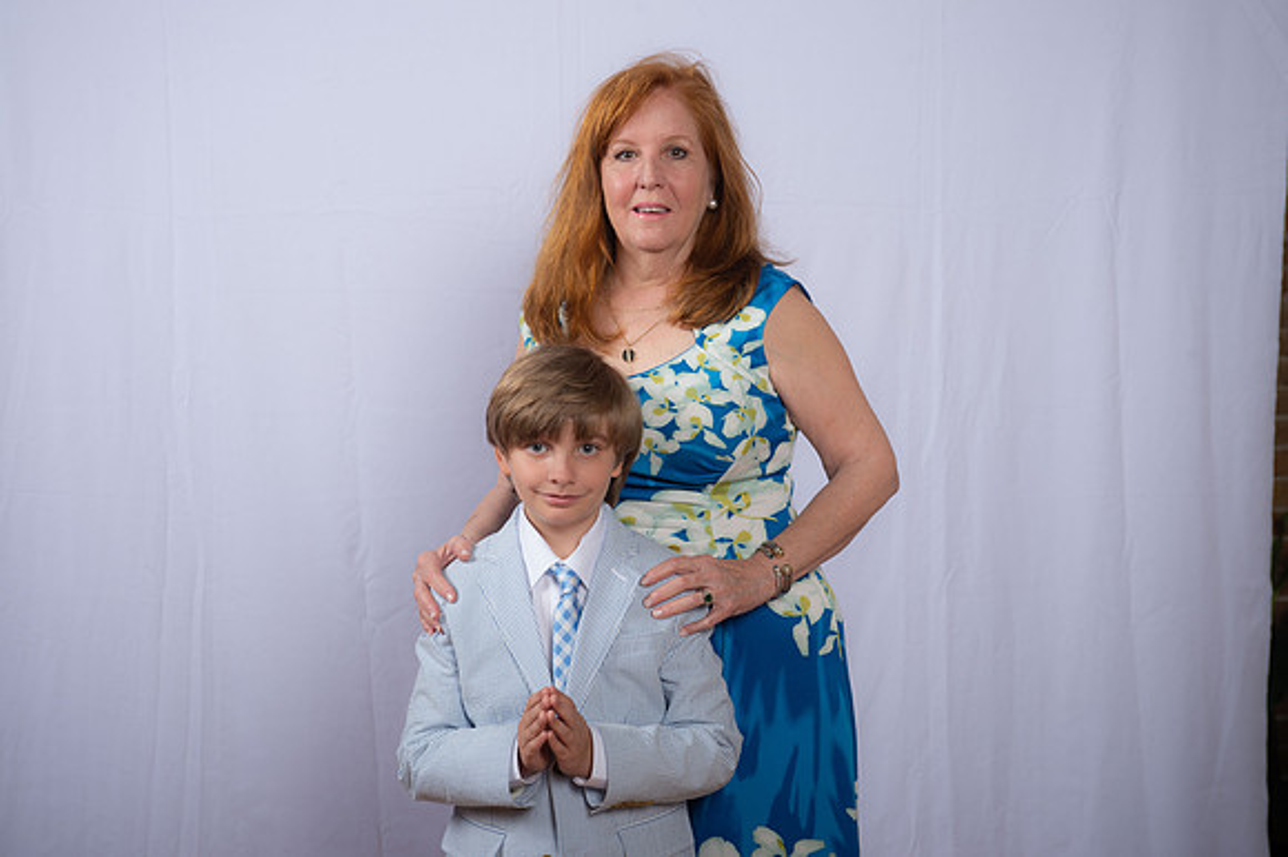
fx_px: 2217
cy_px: 428
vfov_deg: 21.9
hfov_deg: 32.4
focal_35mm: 62
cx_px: 644
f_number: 8
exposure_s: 1/160
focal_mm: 62
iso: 250
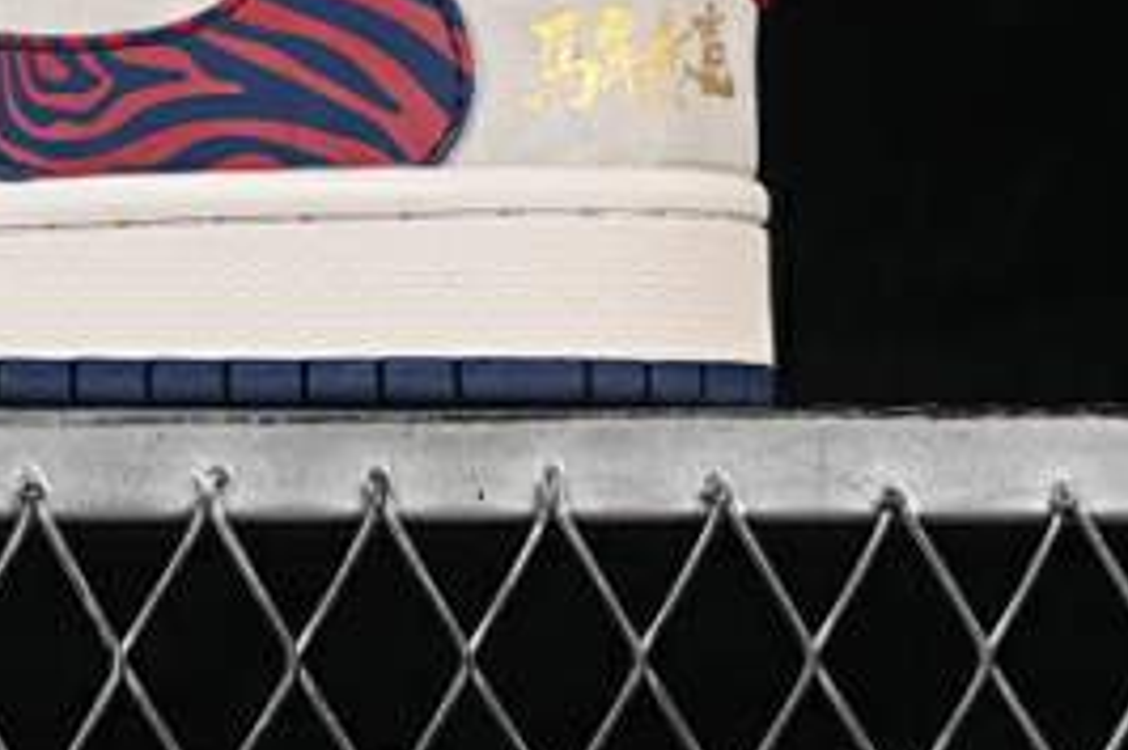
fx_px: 6450
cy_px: -233
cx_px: -229
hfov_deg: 9.8
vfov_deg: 6.6
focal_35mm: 206
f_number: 8
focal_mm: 50
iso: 160
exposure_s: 1/80
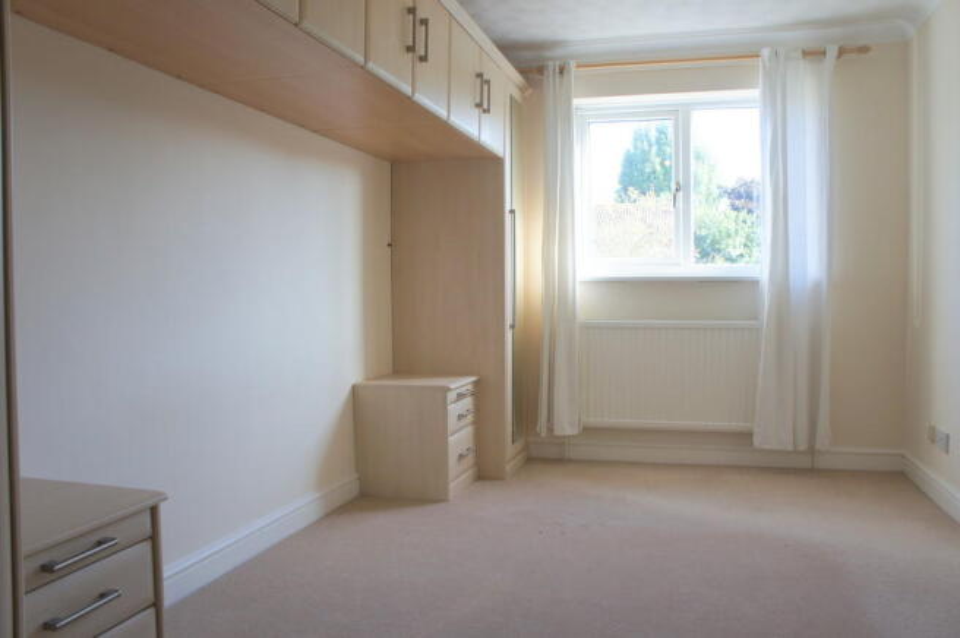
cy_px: 319
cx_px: 480
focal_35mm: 27
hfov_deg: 67.4
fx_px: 719
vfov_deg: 47.8
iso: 200
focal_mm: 18
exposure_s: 1/50
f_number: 5
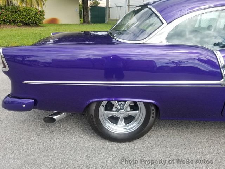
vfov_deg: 53.1
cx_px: 112
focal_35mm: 26
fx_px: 169
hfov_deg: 67.3
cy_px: 84
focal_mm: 4.25
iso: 50
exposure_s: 1/982
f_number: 1.7
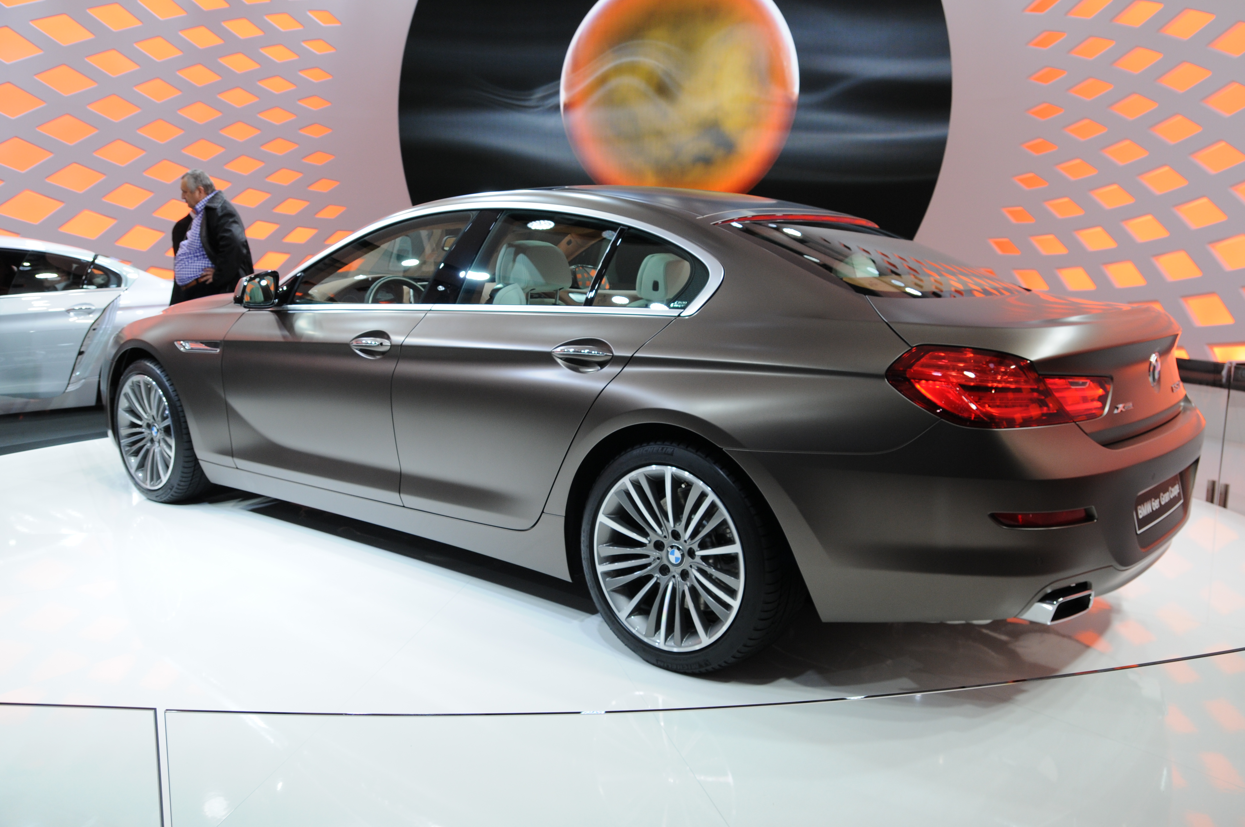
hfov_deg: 57.3
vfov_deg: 39.9
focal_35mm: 33
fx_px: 1140
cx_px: 622
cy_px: 414
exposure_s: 1/180
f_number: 6.7
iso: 400
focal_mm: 22
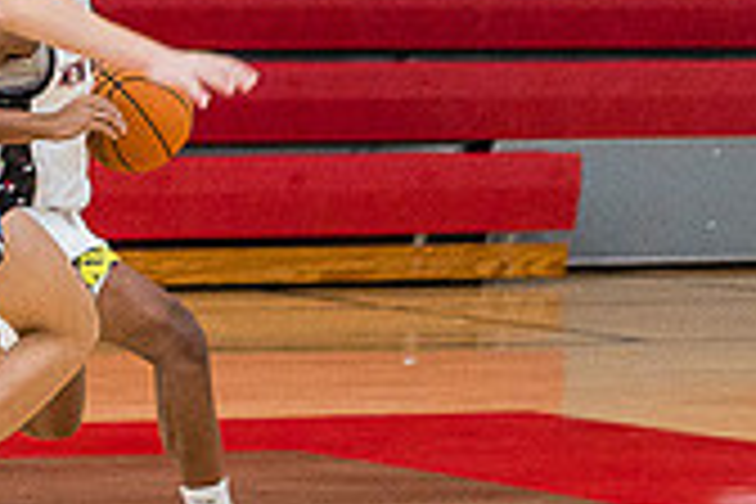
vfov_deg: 3.3
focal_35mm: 415
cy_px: 225
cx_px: -198
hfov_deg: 4.9
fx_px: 8714
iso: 5000
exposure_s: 1/320
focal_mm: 120
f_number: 4
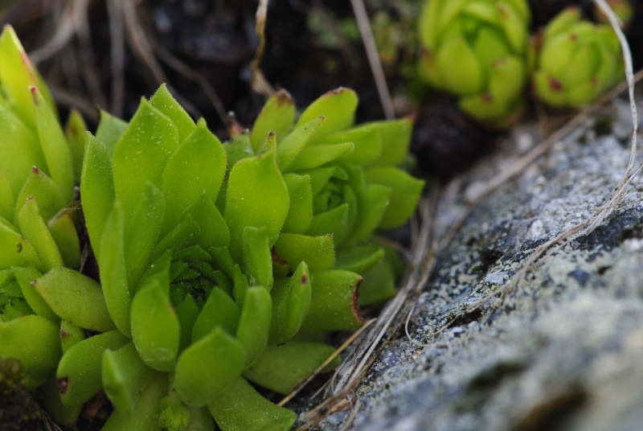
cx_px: 322
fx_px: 2281
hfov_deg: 16.0
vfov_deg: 10.8
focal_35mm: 128
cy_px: 216
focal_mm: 85
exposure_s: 1/200
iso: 400
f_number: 7.1
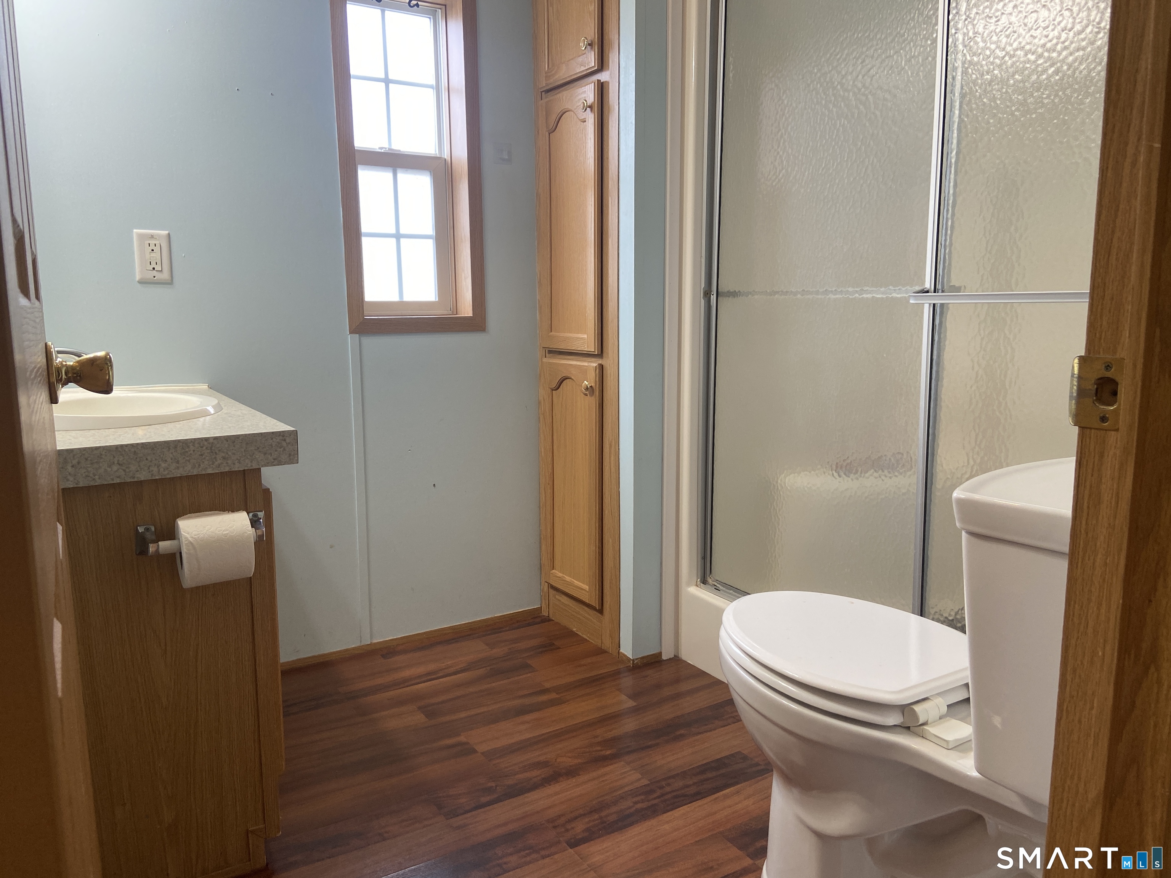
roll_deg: +0.1
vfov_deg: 53.1
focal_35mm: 26
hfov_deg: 67.3
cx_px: 586
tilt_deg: -8.6
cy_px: 439
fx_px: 880
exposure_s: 1/60
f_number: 1.8
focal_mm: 4.25
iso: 80
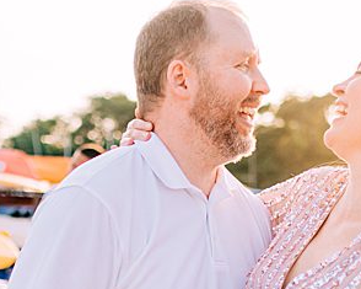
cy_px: 229
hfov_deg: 18.3
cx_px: 158
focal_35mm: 105
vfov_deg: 14.6
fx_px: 1121
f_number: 1.8
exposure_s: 1/6400
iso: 640
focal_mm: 35
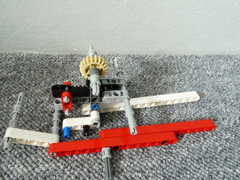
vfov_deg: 51.4
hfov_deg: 65.3
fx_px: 187
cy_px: 90
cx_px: 120
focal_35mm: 27
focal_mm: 4.8
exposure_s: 2.5
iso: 100
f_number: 8
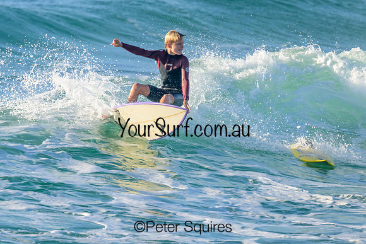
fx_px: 8531
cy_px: 115
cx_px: 130
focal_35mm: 839
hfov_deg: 2.5
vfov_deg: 1.6
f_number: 11
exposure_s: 1/2000
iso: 1250
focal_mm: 650
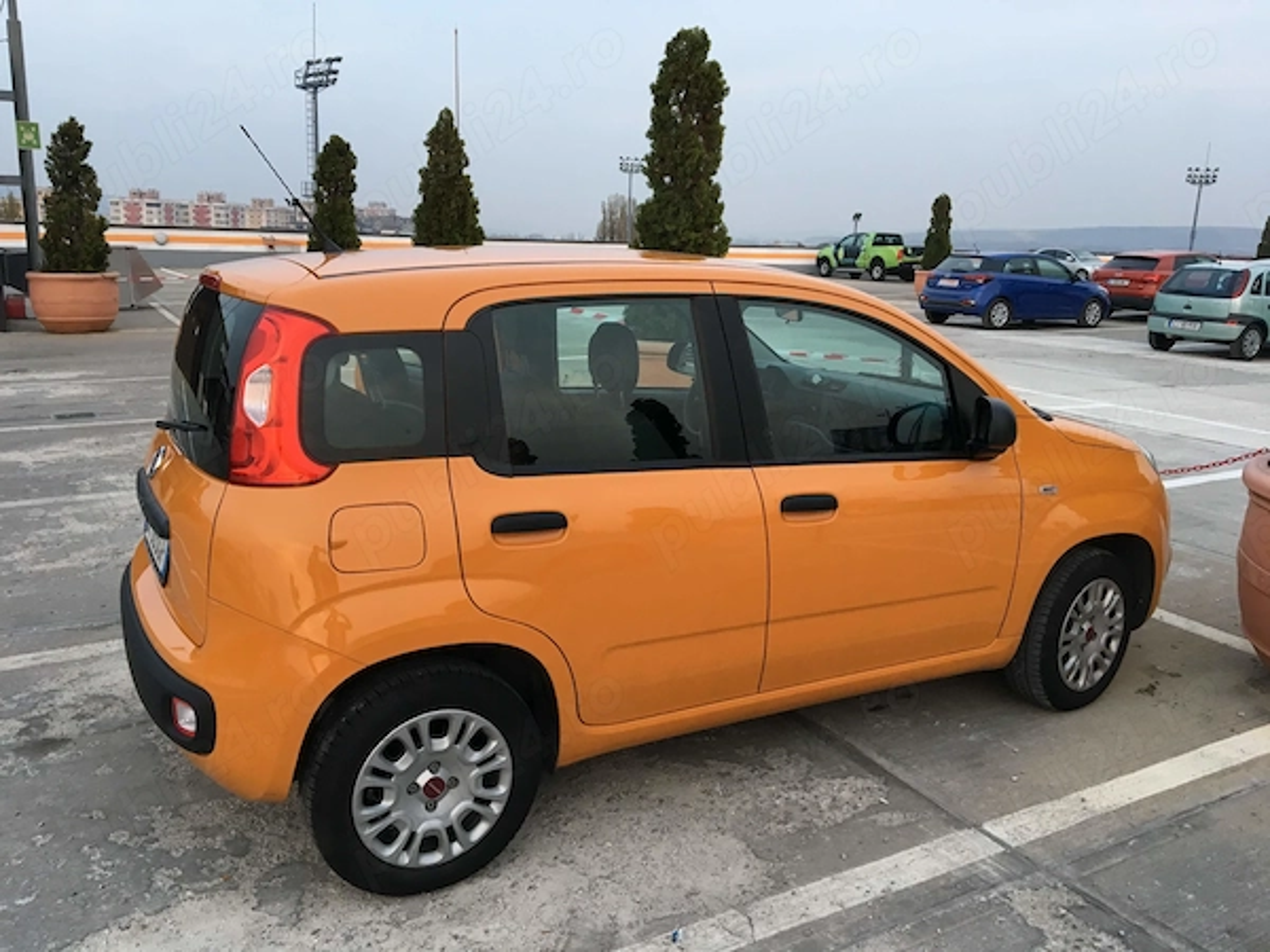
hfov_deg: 61.7
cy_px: 476
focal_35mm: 29
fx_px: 1064
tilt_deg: -13.3
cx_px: 635
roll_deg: -1.6
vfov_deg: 48.2
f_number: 2.2
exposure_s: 1/33
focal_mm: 4.15
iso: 50
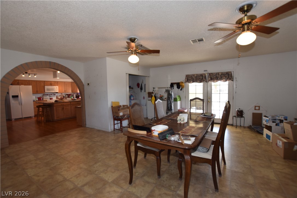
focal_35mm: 15
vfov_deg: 77.3
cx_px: 148
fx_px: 124
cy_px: 99
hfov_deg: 100.4
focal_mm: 10
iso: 720
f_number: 5.6
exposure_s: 1/125
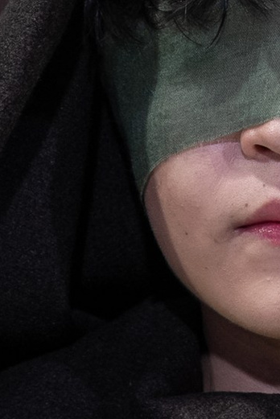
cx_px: 206
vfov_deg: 1.4
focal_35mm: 1473
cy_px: 651
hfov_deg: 0.9
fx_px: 17161
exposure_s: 1/80
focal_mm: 200
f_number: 4.5
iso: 200
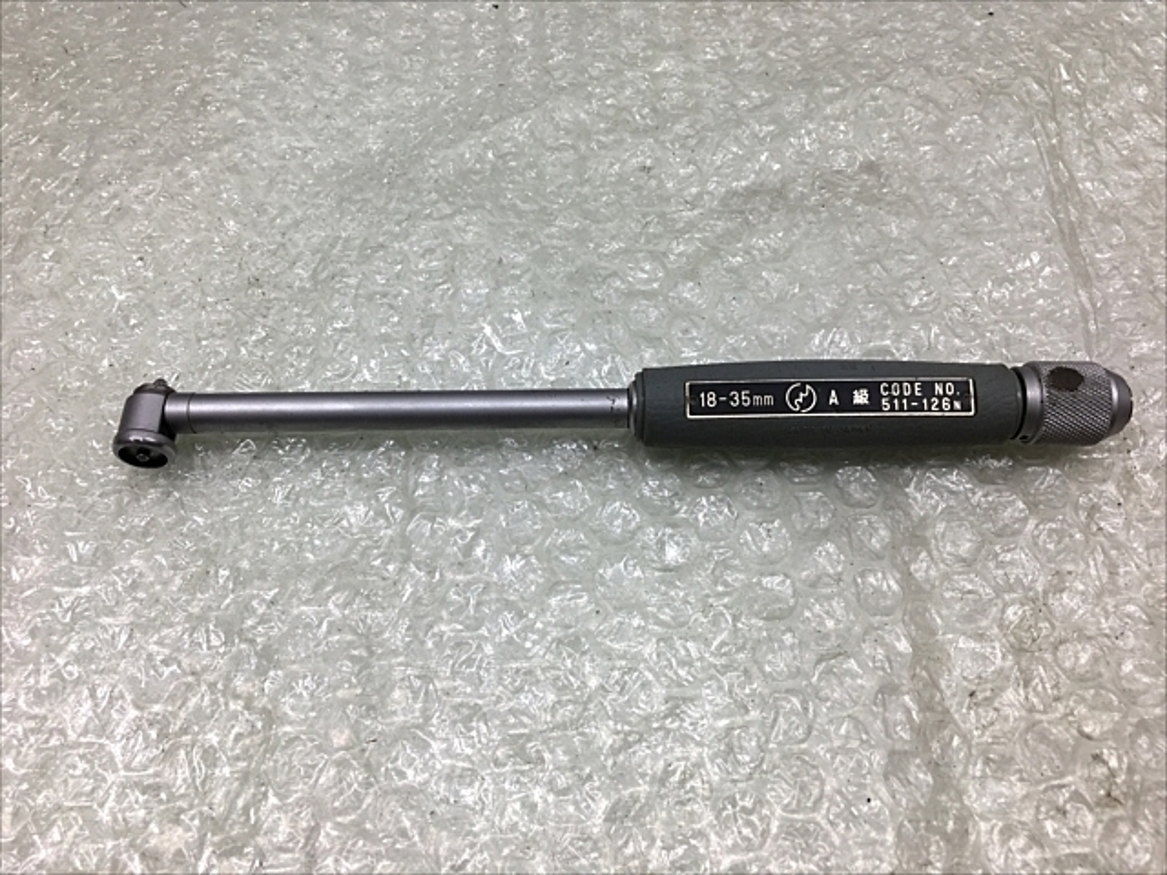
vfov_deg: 48.2
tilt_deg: -61.3
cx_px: 584
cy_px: 438
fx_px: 978
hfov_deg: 61.7
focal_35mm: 29
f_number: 2.2
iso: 25
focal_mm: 4.15
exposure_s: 1/120
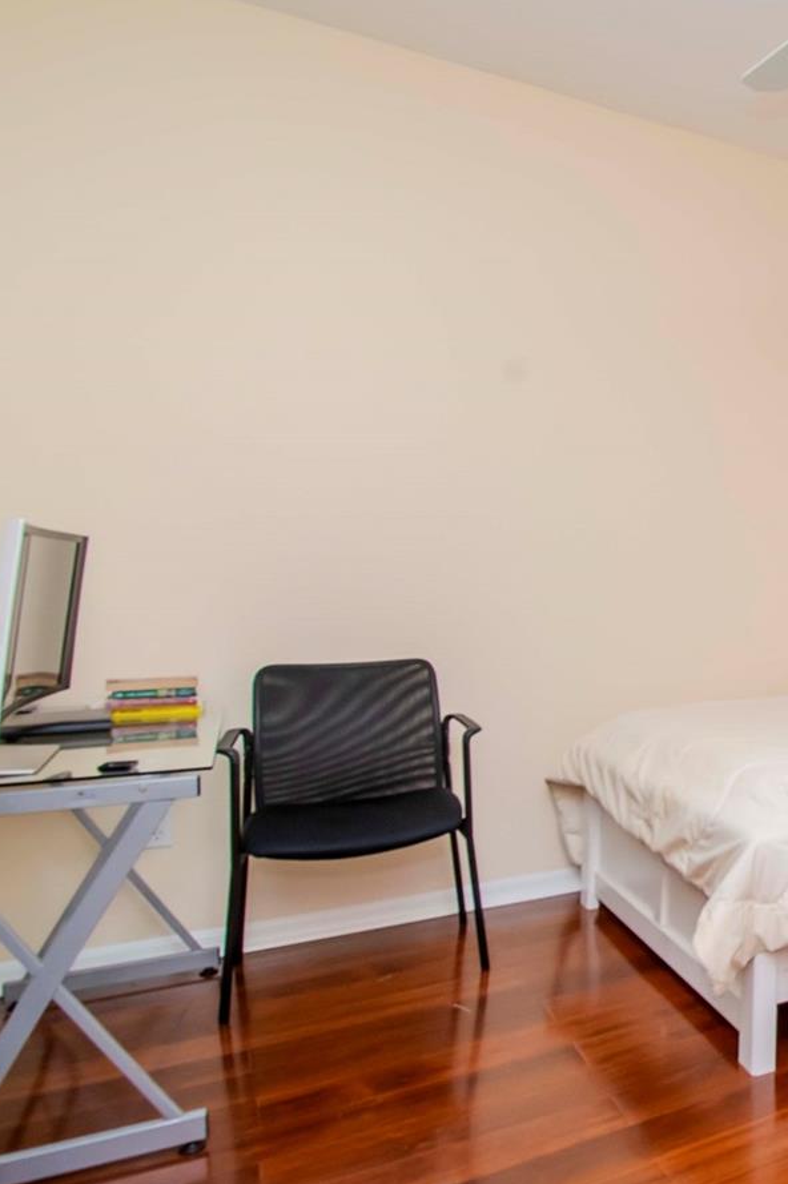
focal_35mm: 27
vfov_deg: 67.4
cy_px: 622
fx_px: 887
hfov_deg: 35.6
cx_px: 980
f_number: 11
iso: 800
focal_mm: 10
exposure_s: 1/200
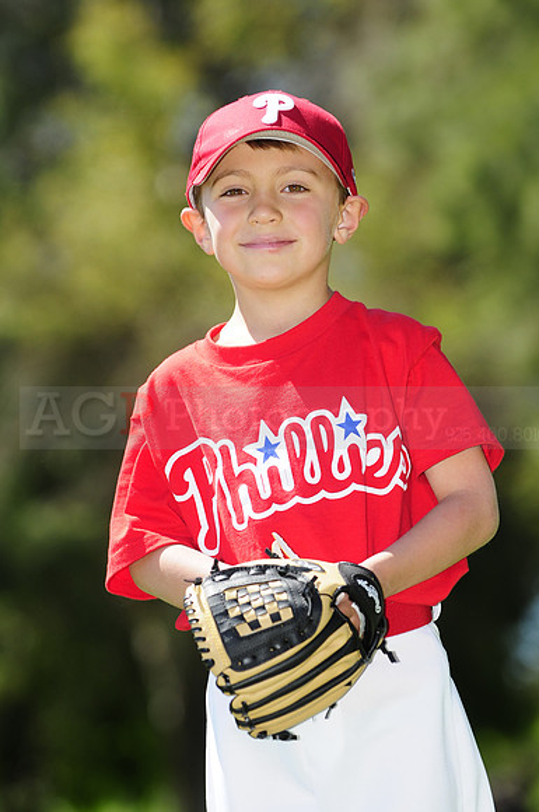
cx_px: 270
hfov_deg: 7.3
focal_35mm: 188
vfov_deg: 11.0
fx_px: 4223
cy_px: 406
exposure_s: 1/1250
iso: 200
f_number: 3.5
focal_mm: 125
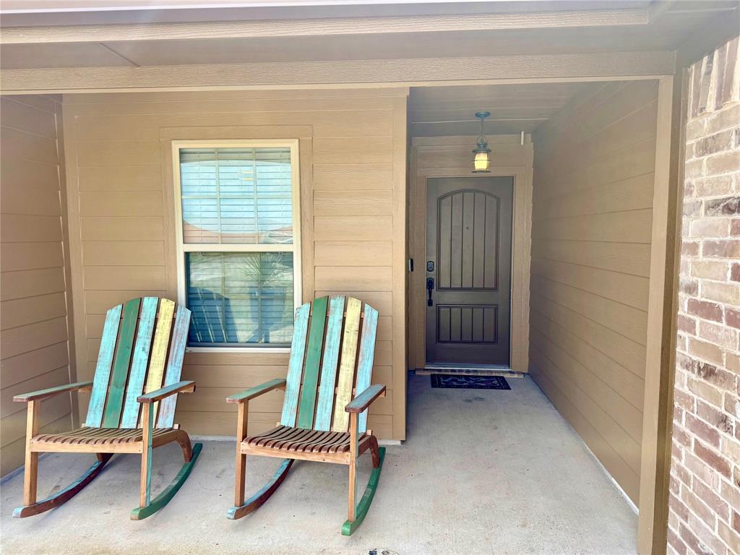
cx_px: 370
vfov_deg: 56.8
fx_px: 513
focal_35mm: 24
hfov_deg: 71.6
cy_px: 278
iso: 80
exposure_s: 1/992
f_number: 1.78
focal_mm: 6.76
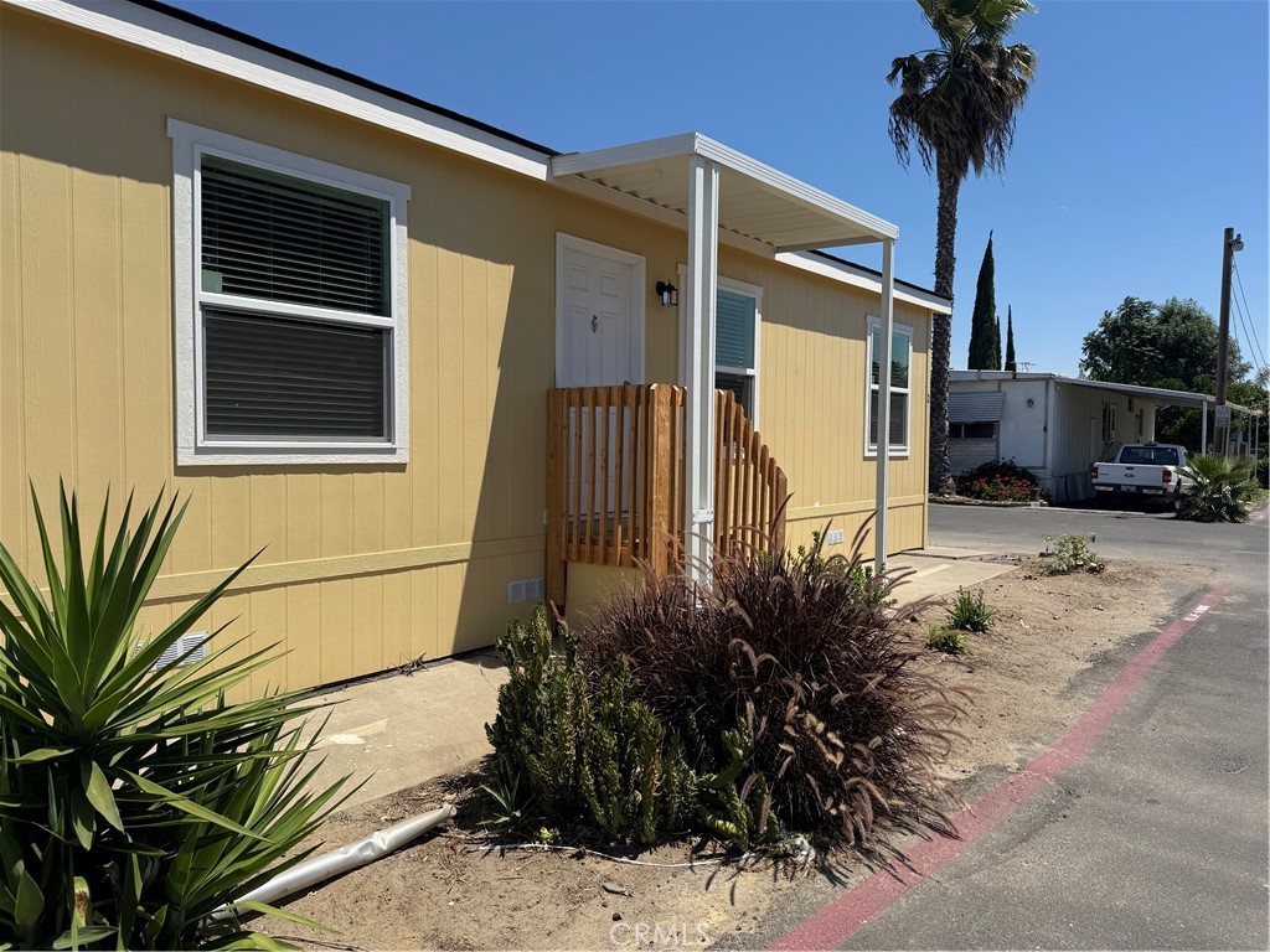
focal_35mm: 24
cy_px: 476
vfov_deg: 56.8
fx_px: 881
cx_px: 635
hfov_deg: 71.6
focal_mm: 6.76
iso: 80
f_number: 1.78
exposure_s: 1/5714
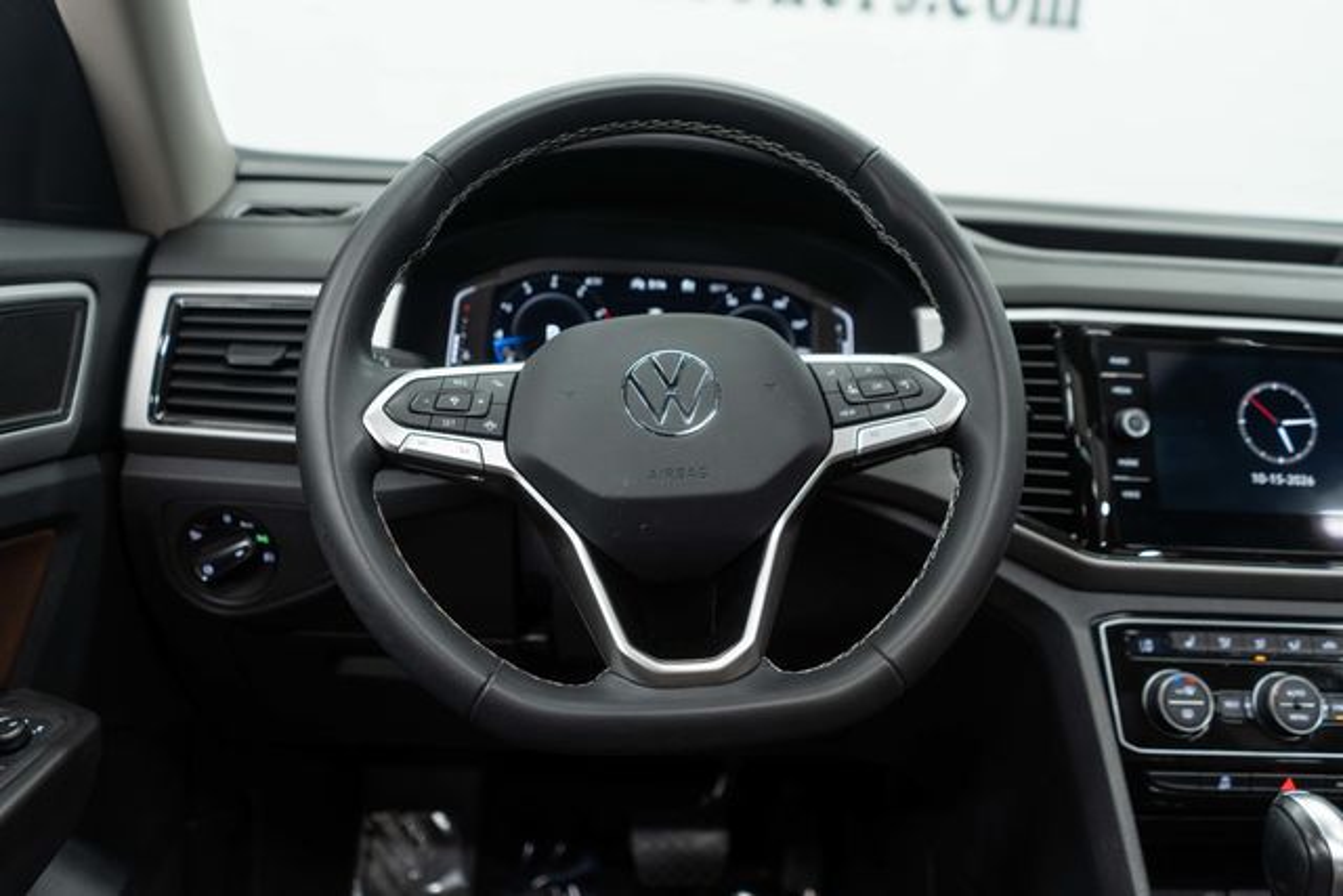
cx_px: 672
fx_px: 1045
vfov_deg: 46.4
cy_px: 448
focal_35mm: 28
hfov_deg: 65.5
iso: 500
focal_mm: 28
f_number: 3.2
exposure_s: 1/40
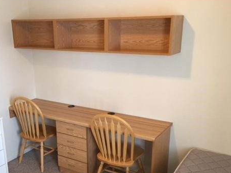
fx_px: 274
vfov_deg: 34.8
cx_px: 92
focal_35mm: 41
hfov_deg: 45.5
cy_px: 115
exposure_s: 1/15
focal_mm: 4.15
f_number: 2.2
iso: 50
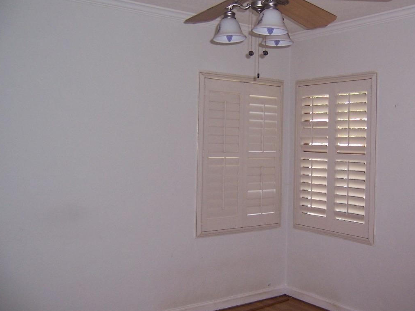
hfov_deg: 47.6
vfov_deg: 36.8
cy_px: 141
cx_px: 243
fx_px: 468
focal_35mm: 39
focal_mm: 5.5
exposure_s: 1/60
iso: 140
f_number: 2.8
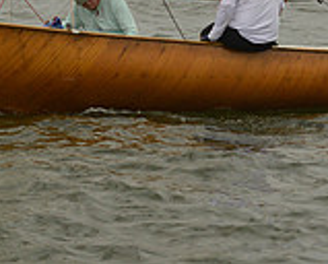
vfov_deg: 6.3
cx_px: 102
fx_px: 2326
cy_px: -330
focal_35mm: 239
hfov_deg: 8.1
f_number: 7.1
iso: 400
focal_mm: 70
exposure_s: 1/2500
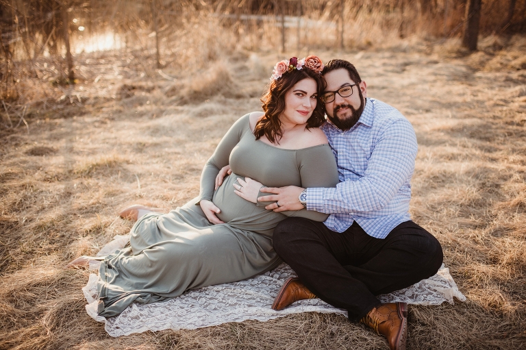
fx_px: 511
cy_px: 175
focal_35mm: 35
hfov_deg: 54.5
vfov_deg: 37.8
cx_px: 263
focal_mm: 35
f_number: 1.8
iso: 100
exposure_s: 1/500
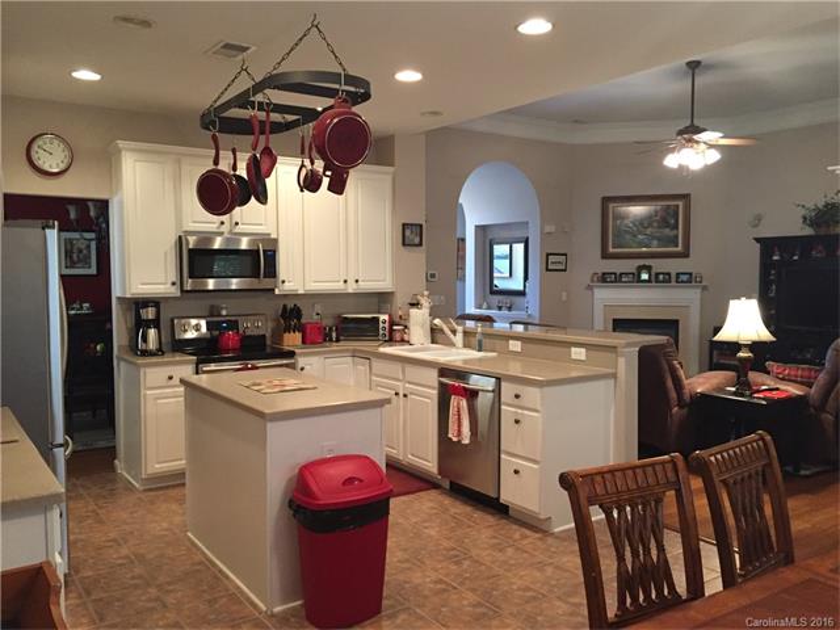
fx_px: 704
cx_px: 420
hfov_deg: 61.7
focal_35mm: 29
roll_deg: -1.0
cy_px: 315
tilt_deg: -2.7
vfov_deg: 48.2
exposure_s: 1/30
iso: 200
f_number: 2.2
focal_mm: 4.15
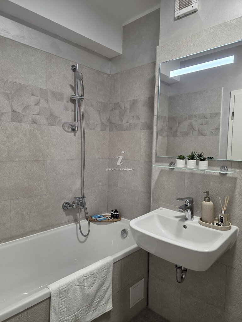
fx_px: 214
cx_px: 121
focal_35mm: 23
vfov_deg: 73.9
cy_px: 161
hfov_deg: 58.9
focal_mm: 6.3
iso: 200
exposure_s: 1/100
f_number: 1.7
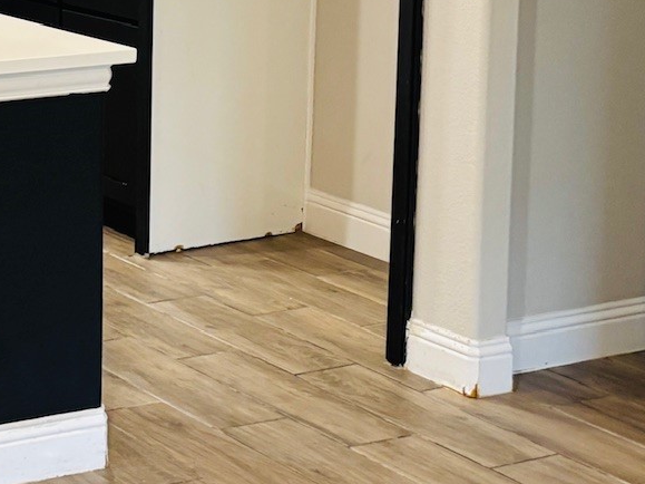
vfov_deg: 15.5
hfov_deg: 18.8
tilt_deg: -6.3
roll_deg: +2.5
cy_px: -87
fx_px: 1714
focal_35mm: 92
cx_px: -317
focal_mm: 5.96
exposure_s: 1/60
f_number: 1.6
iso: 200
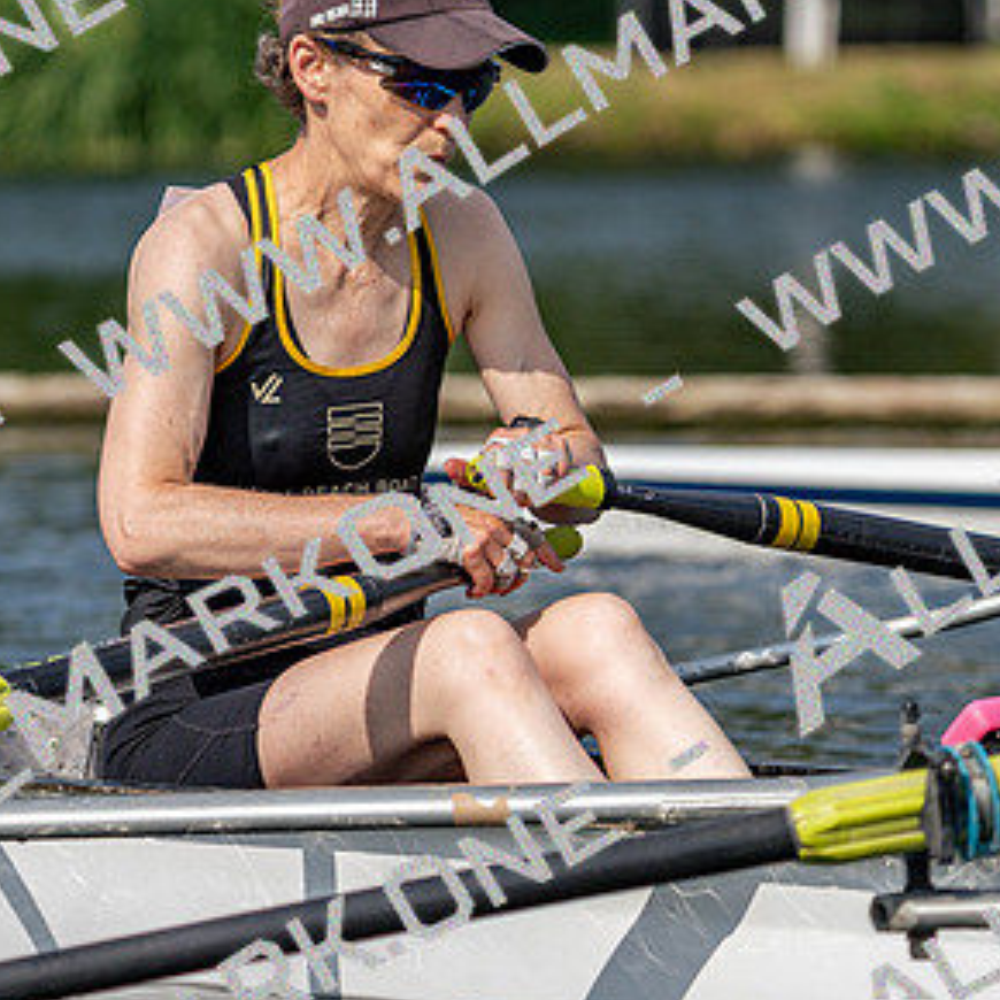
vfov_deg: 4.2
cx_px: 486
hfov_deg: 4.2
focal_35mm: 417
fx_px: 13629
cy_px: 409
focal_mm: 245
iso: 160
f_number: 5.6
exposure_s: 1/1600
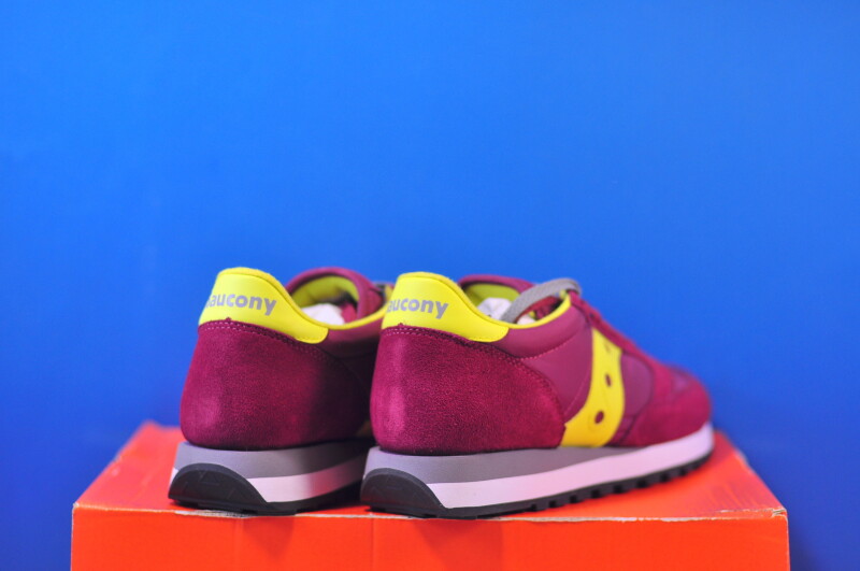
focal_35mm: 75
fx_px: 1789
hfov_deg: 27.0
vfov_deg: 18.1
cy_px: 286
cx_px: 430
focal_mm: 50
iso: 250
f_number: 2.2
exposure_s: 1/320
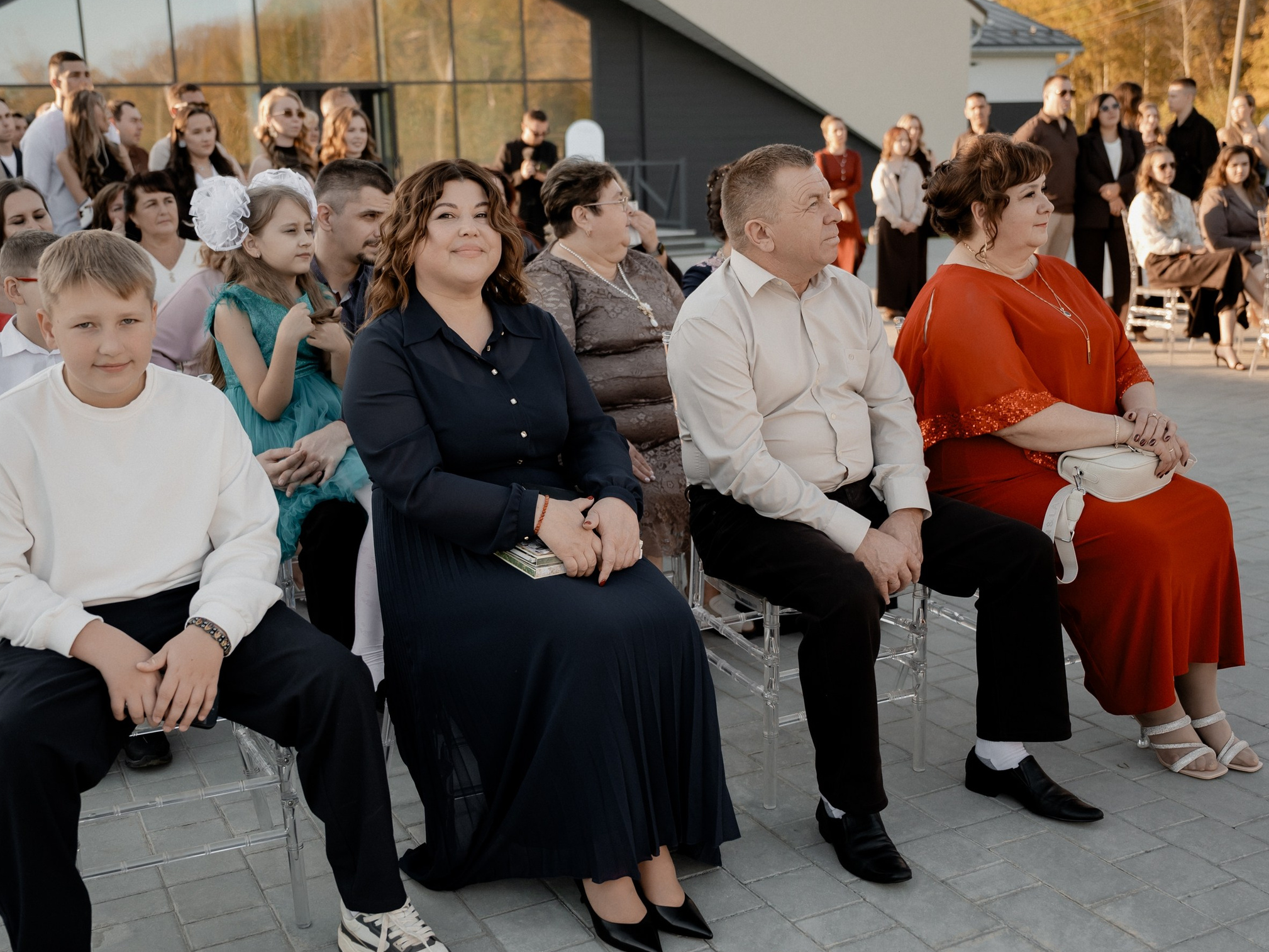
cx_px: 590
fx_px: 1430
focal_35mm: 39
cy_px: 503
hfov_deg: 47.8
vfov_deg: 36.8
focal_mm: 32
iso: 250
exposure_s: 1/640
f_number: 2.8
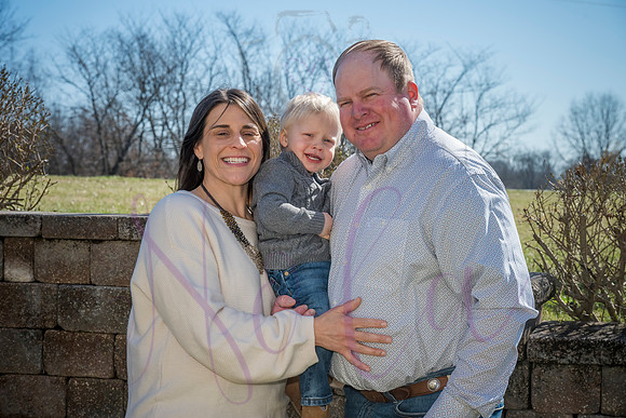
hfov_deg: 27.3
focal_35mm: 74
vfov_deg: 18.4
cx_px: 313
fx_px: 1287
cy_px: 209
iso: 400
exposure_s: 1/640
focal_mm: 74
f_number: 9
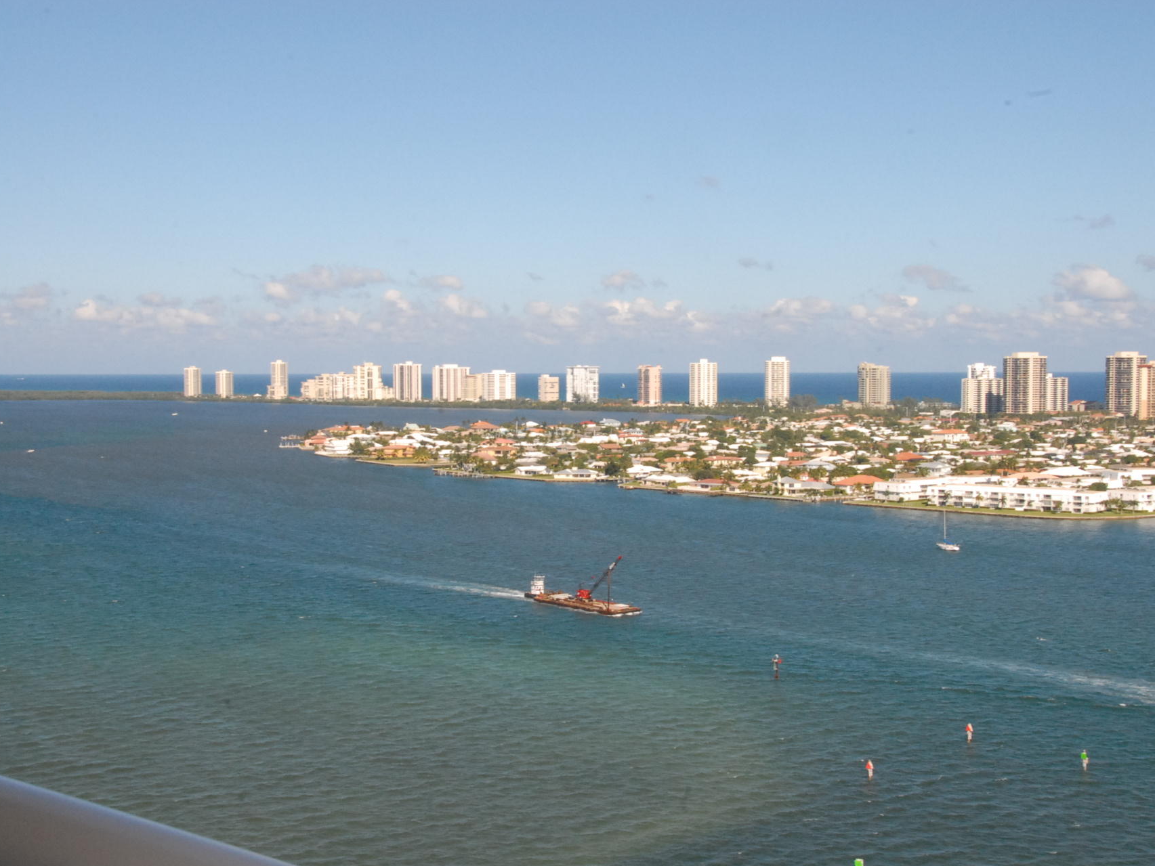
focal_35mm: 48
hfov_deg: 40.0
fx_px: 1587
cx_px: 581
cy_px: 437
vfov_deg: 30.5
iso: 1000
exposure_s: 1/250
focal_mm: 29
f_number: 25
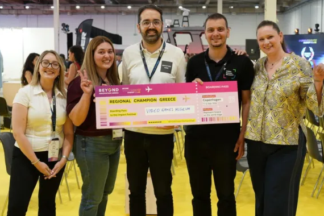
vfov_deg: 23.8
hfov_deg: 35.1
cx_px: 165
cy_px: 111
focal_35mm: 57
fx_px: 513
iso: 400
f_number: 6.3
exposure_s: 1/8
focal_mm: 55
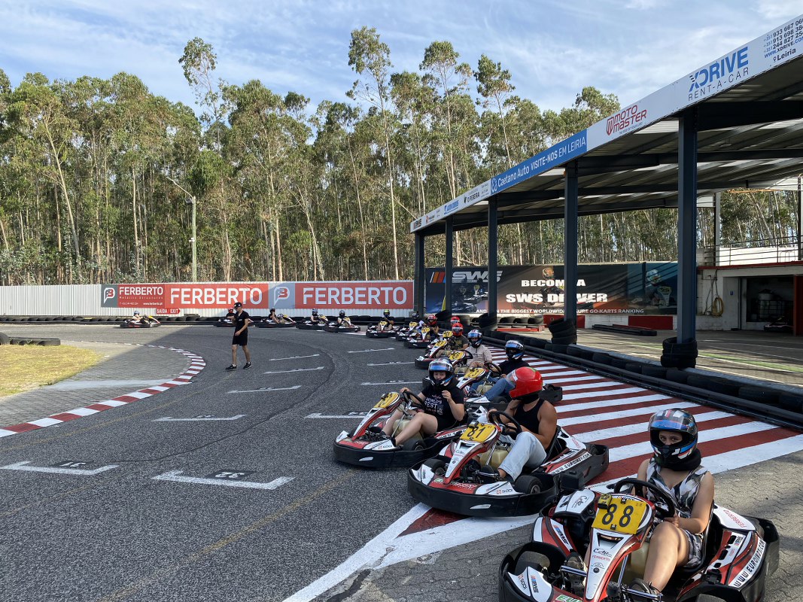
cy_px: 301
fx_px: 603
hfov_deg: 67.3
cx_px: 402
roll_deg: +0.9
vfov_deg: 53.1
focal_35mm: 26
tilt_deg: -2.1
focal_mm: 4.25
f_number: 1.8
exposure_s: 1/1043
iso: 32
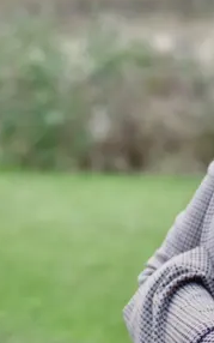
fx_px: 1258
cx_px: 230
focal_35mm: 135
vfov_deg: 15.3
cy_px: 28
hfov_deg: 9.6
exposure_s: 1/160
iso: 200
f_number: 1.6
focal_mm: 25
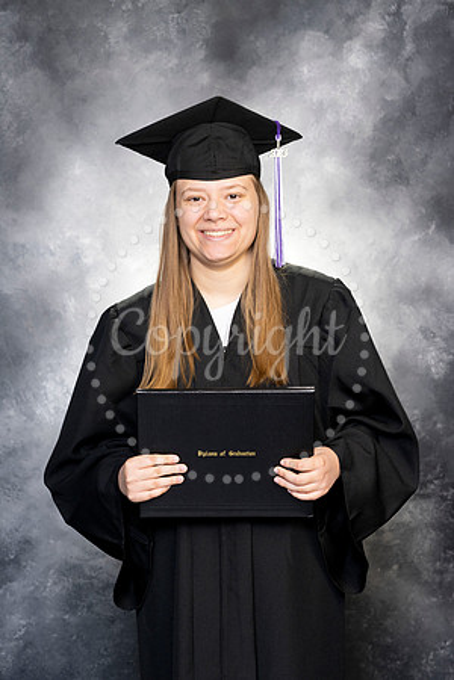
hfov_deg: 16.1
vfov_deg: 23.9
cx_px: 227
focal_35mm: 85
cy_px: 340
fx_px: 1608
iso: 250
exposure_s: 1/125
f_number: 8
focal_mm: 85
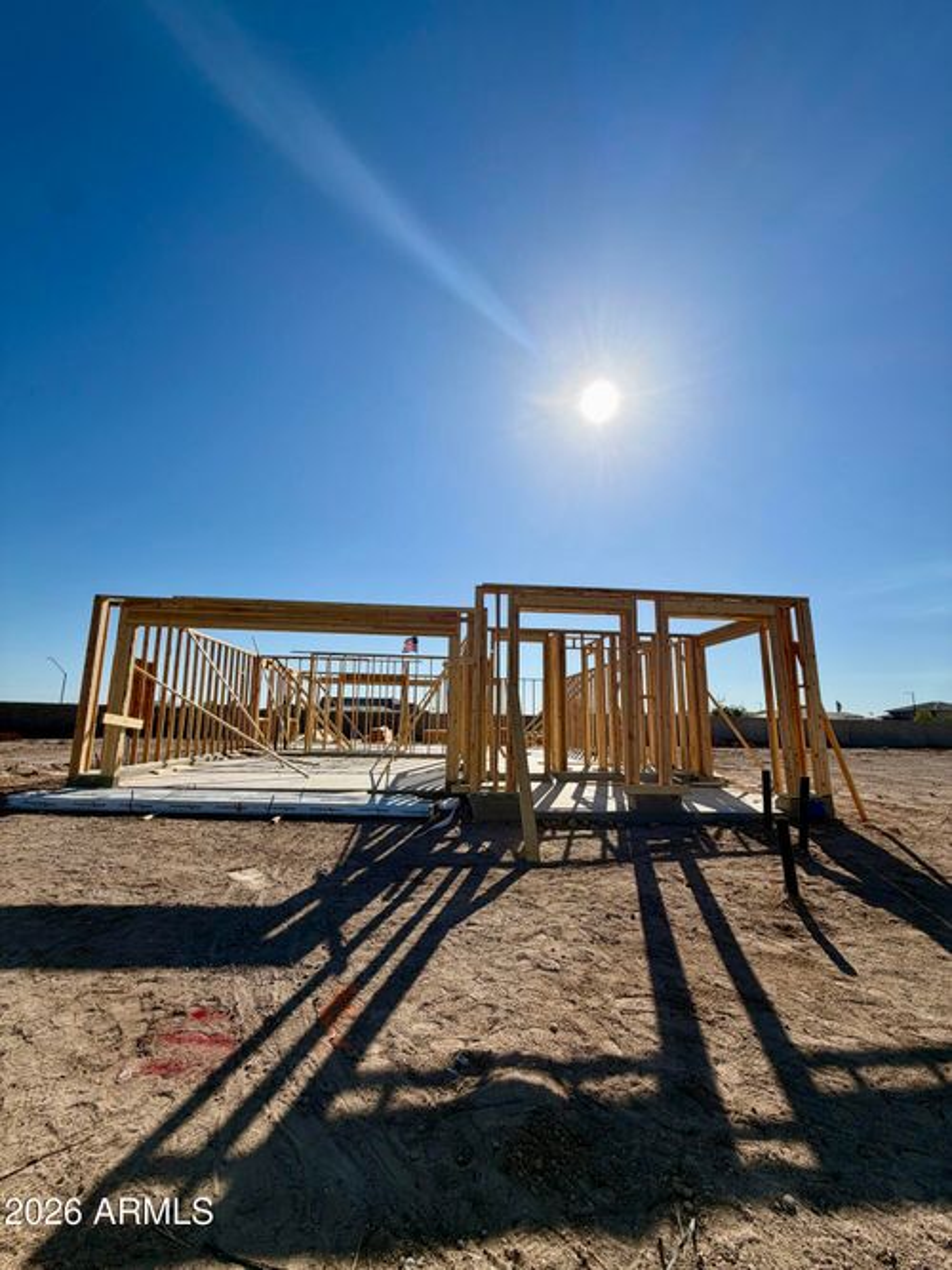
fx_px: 514
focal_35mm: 14
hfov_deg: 85.7
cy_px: 635
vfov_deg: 102.1
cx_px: 476
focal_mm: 2.22
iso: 20
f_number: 2.2
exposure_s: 1/1572
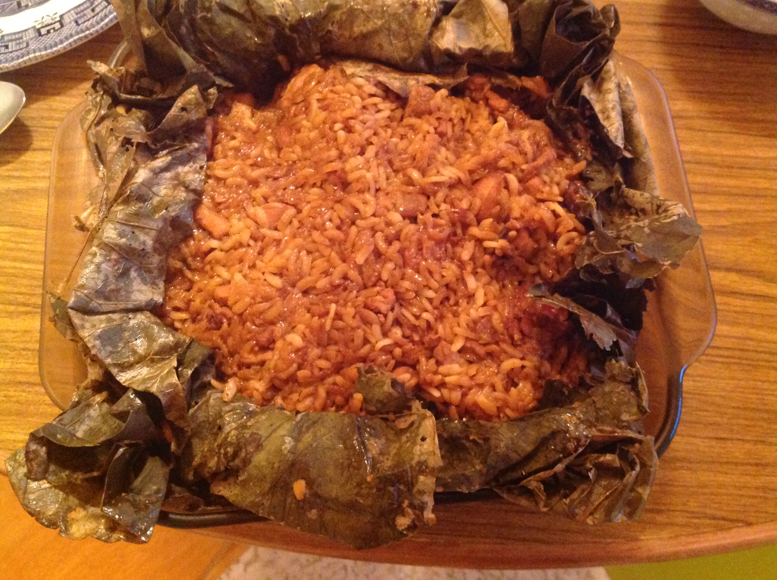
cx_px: 388
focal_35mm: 35
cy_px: 290
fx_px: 784
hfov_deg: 52.7
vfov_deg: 40.6
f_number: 2.4
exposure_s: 1/15
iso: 800
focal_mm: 4.28
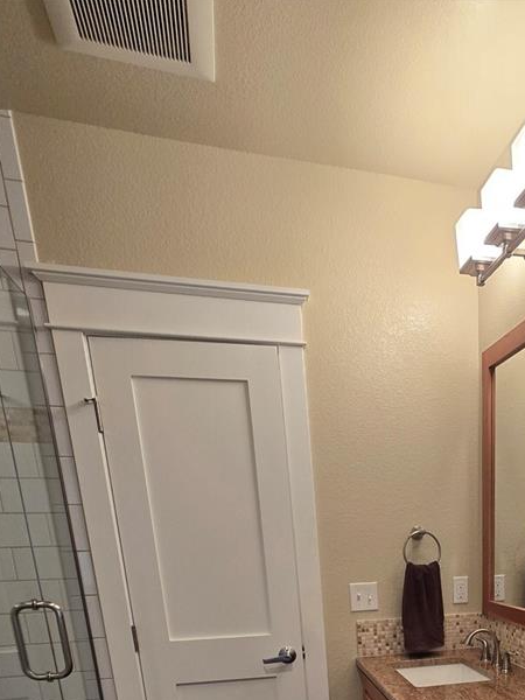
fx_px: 526
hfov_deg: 49.0
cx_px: 443
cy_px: 696
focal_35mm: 26
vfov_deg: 53.3
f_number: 2.2
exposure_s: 1/60
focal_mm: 2.2
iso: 200
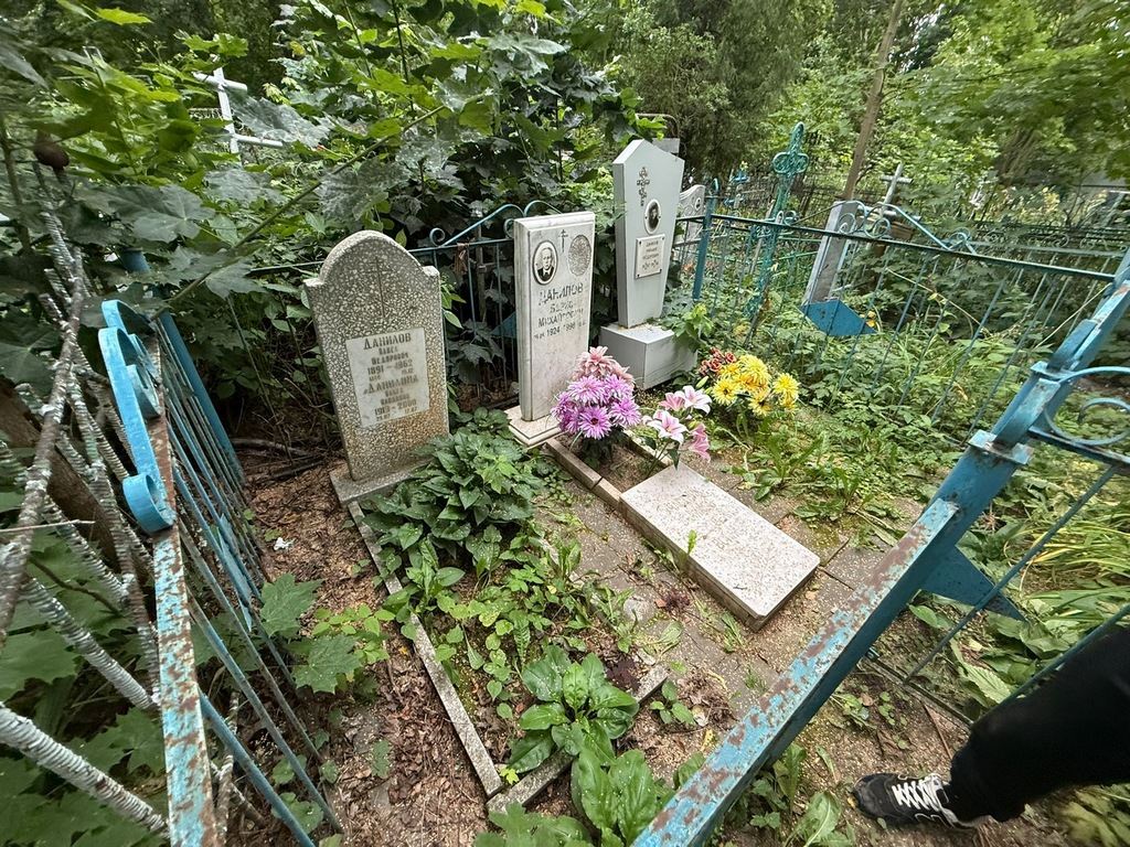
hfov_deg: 102.1
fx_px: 457
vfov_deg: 85.7
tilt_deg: -36.3
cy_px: 424
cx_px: 565
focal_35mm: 14
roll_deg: +3.5
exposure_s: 1/99
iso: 320
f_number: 2.2
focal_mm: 2.22
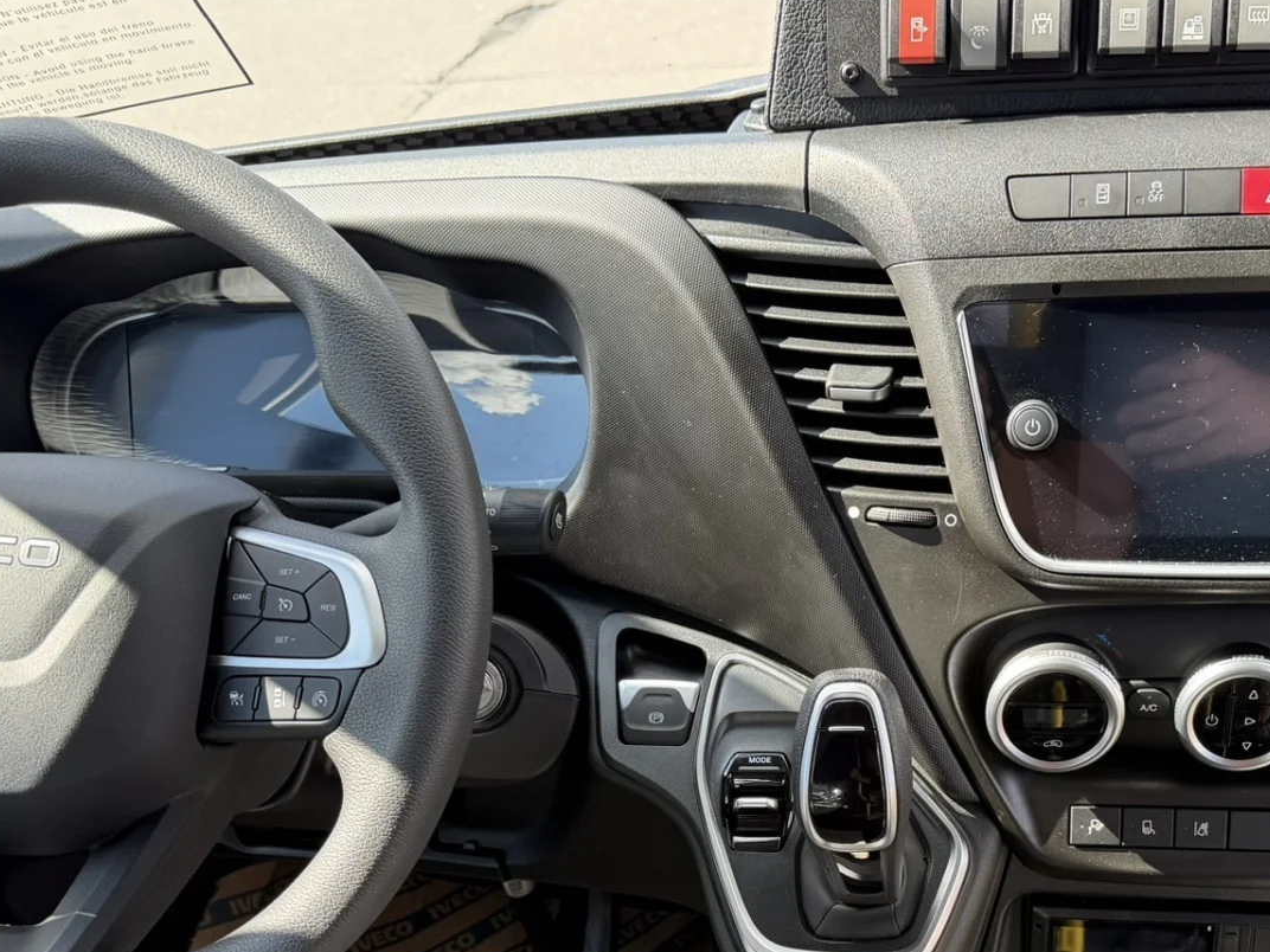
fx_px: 1578
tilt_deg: -36.6
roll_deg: +4.3
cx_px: 804
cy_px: 799
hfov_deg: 43.5
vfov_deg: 32.4
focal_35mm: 43
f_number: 1.78
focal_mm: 6.76
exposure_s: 1/195
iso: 80
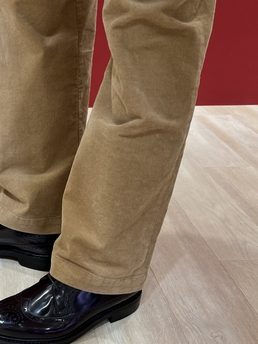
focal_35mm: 46
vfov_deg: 40.9
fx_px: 457
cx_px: 33
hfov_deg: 30.4
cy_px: 215
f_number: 1.6
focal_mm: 5.1
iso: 50
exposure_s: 1/100
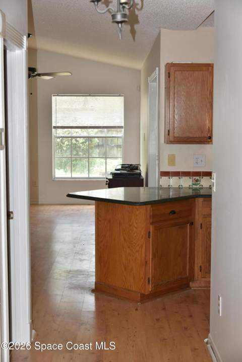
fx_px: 625
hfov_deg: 21.9
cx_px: 121
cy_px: 181
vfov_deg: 32.4
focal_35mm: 62
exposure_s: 1/125
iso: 800
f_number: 5.6
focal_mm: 62
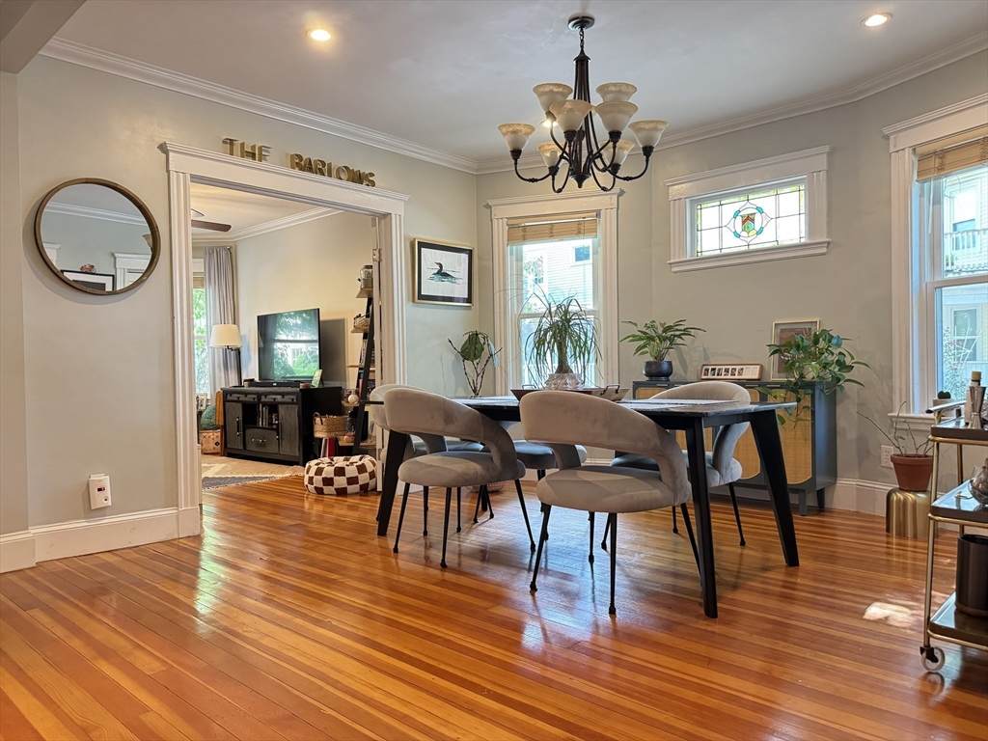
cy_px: 370
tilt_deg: -1.3
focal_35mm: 24
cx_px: 494
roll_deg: +1.4
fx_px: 685
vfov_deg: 56.8
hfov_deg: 71.6
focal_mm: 6.76
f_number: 1.78
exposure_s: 1/60
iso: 800
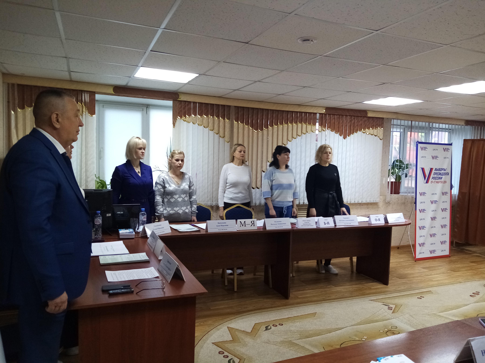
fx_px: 364
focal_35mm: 26
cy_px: 182
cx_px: 242
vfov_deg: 53.1
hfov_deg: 67.3
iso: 154
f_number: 1.8
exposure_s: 1/33.3
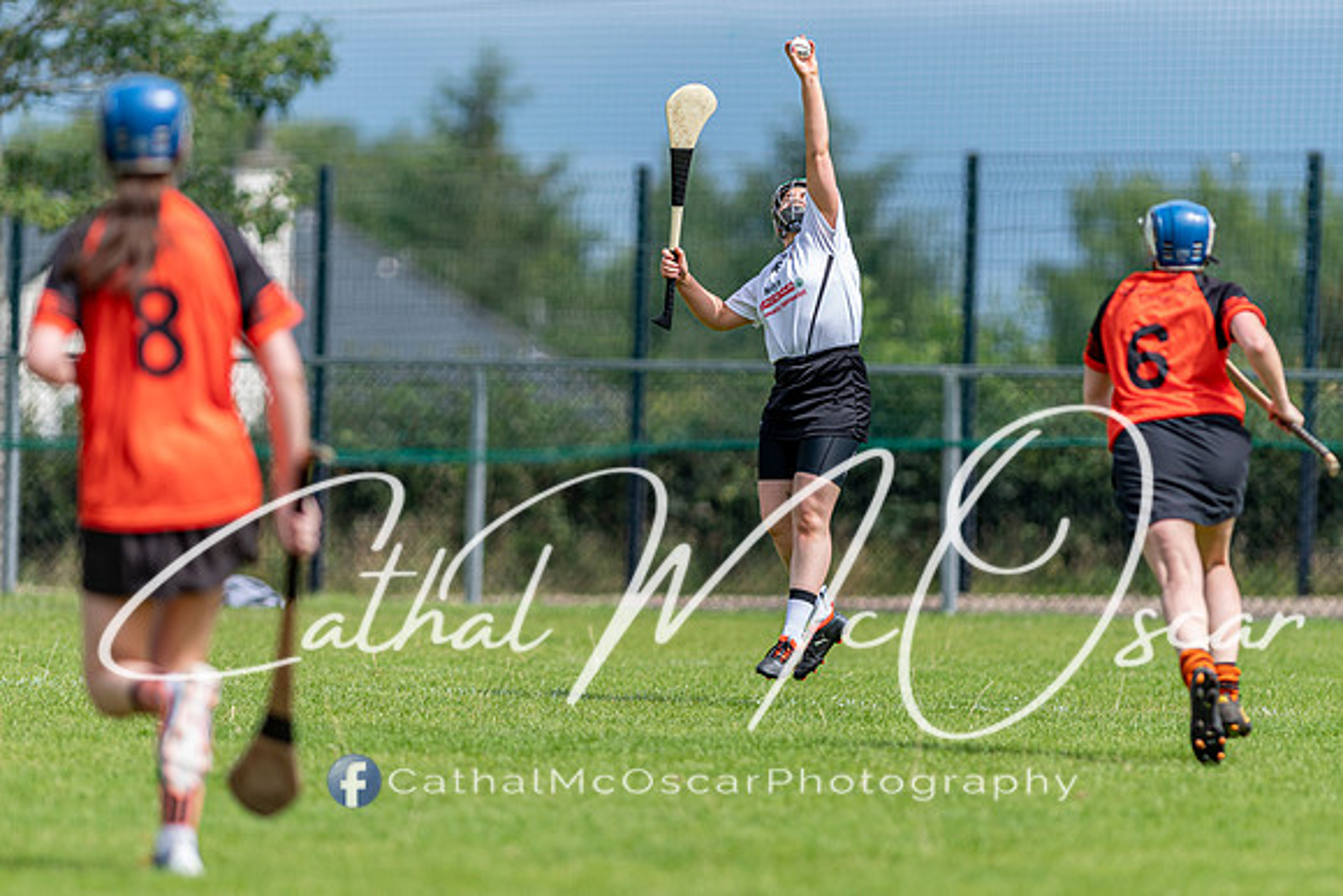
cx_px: 672
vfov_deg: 3.1
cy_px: 448
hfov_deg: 4.6
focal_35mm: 450
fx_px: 16791
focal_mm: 300
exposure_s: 1/2500
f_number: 2.8
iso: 125
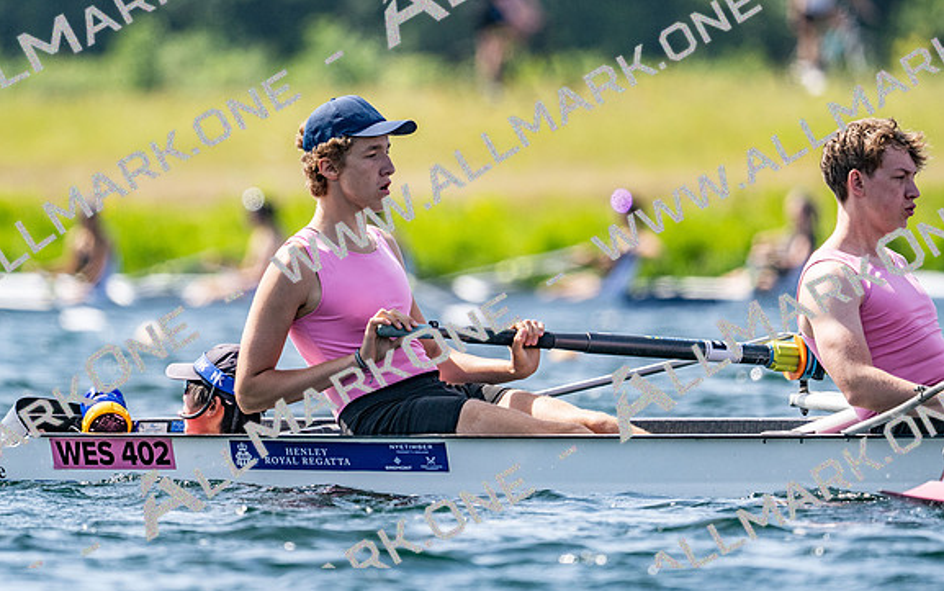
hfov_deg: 3.4
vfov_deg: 2.1
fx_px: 15801
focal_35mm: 614
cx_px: 471
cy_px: 288
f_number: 4.5
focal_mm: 400
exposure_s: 1/2500
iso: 320
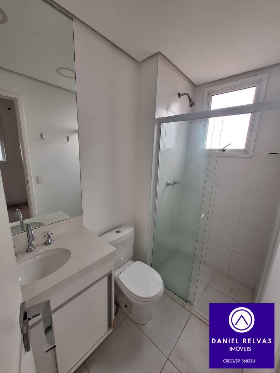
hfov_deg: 89.9
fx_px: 140
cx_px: 140
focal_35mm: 13
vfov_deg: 106.2
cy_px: 186
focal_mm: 1.74
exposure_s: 1/40
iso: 50
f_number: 2.2
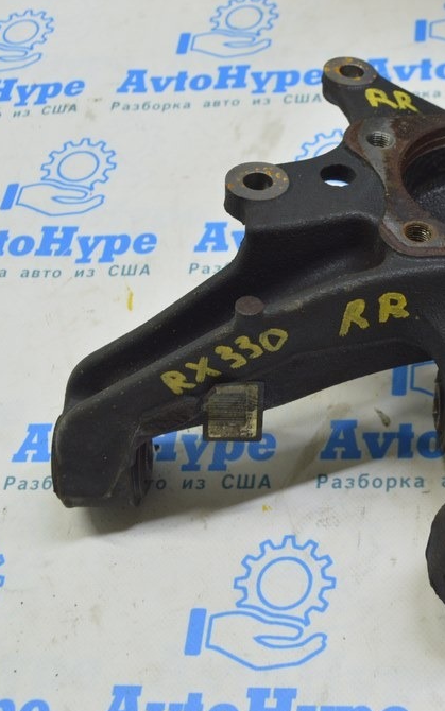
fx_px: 1086
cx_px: 398
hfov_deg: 22.6
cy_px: 358
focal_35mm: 56
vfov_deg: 36.3
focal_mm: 24
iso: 400
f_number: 5.6
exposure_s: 1/20
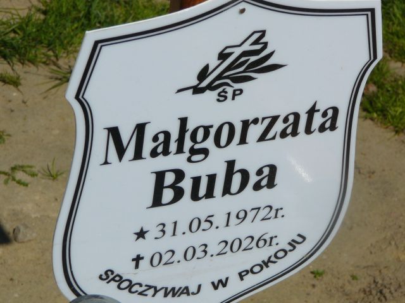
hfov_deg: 16.7
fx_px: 1381
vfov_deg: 12.6
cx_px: 202
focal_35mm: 118
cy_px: 152
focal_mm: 17.6
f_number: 6.3
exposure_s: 1/800
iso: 80
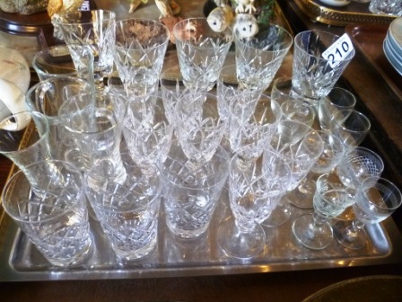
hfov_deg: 63.4
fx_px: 325
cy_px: 151
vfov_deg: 49.7
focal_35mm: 28
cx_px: 201
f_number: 2.8
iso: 400
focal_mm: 5
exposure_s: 1/20
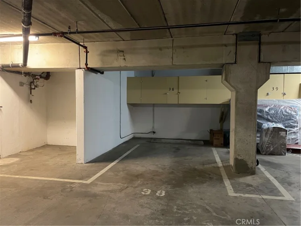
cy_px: 113
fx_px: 226
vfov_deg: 53.1
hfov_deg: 67.3
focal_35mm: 26
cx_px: 150
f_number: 1.6
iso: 640
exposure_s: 1/30
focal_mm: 4.2
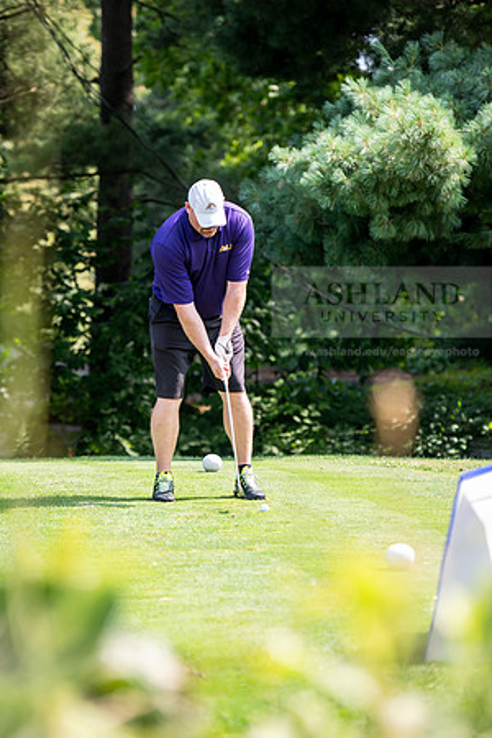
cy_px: 369
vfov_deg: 16.4
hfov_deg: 11.0
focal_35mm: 125
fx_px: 2562
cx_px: 246
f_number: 3.2
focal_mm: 125
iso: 320
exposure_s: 1/1000
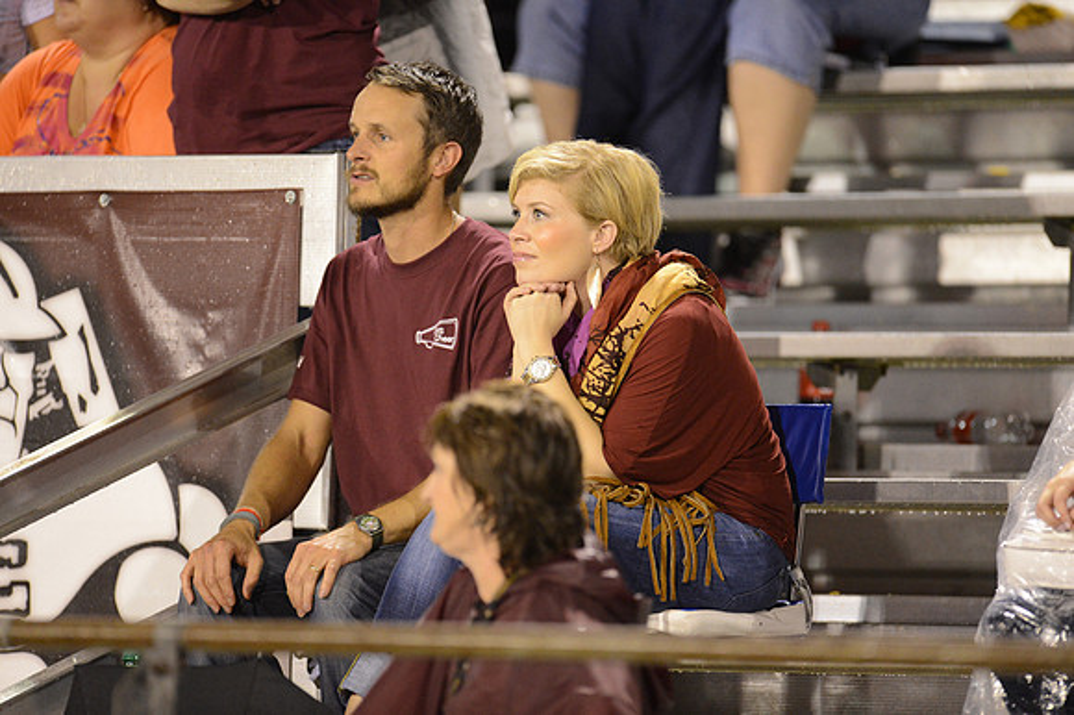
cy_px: 358
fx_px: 11926
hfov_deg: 5.2
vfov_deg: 3.4
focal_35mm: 400
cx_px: 537
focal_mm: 400
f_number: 2.8
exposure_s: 1/200
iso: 6400
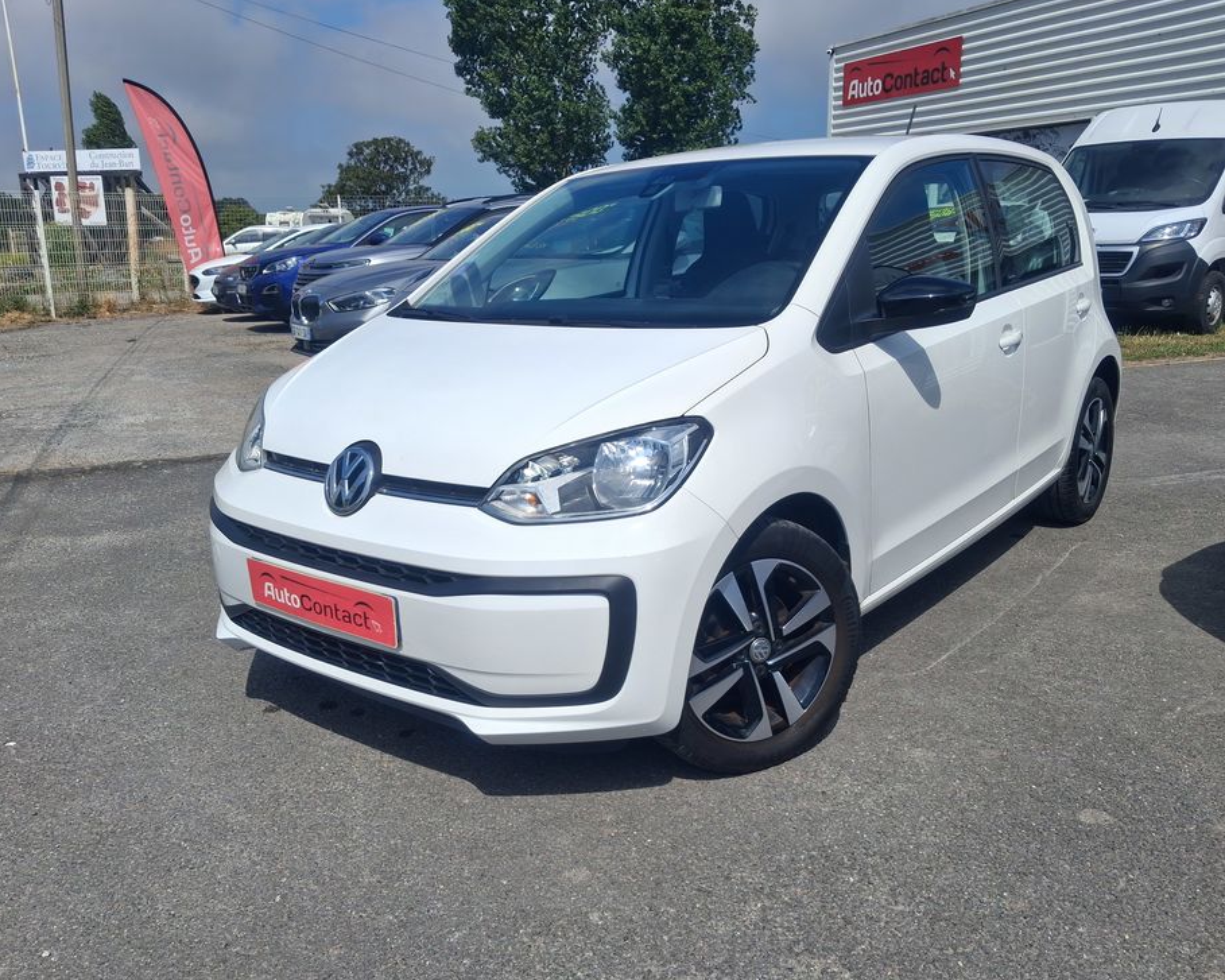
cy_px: 495
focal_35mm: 29
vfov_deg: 50.0
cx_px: 627
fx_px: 1051
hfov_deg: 60.4
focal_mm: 4
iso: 20
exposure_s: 1/1340
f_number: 1.8
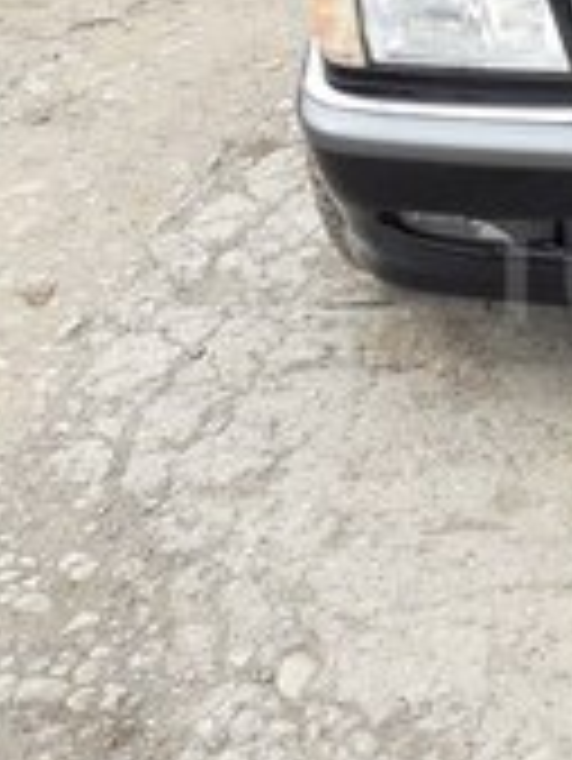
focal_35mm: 82
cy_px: 270
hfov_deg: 16.6
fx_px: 1804
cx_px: 824
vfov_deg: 23.7
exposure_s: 1/513
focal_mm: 3.7
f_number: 1.9
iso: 40
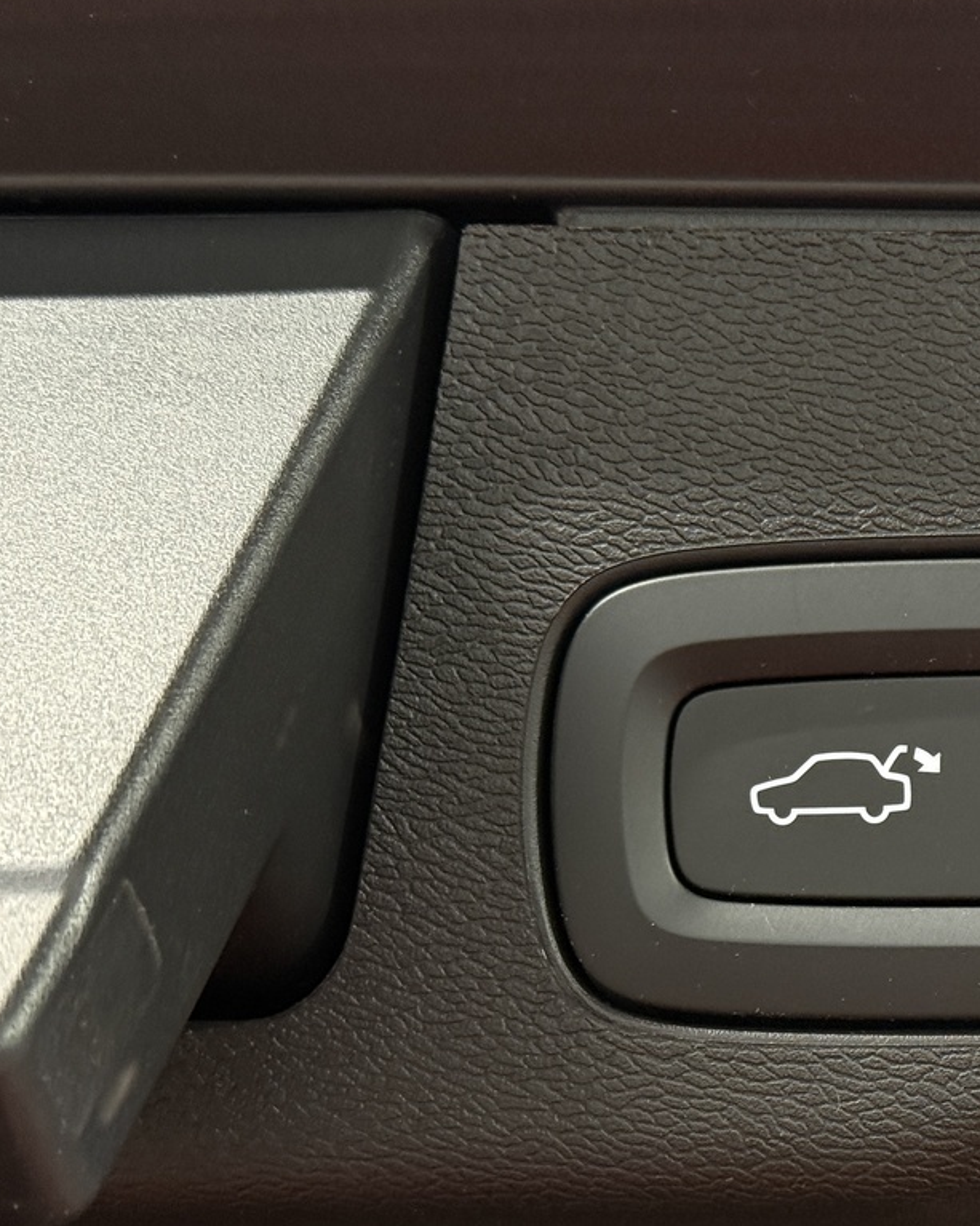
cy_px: 788
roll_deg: -0.6
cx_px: 1023
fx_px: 3192
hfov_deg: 17.0
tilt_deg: +23.8
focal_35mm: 88
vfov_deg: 21.7
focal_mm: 6.76
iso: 200
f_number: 1.78
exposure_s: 1/60
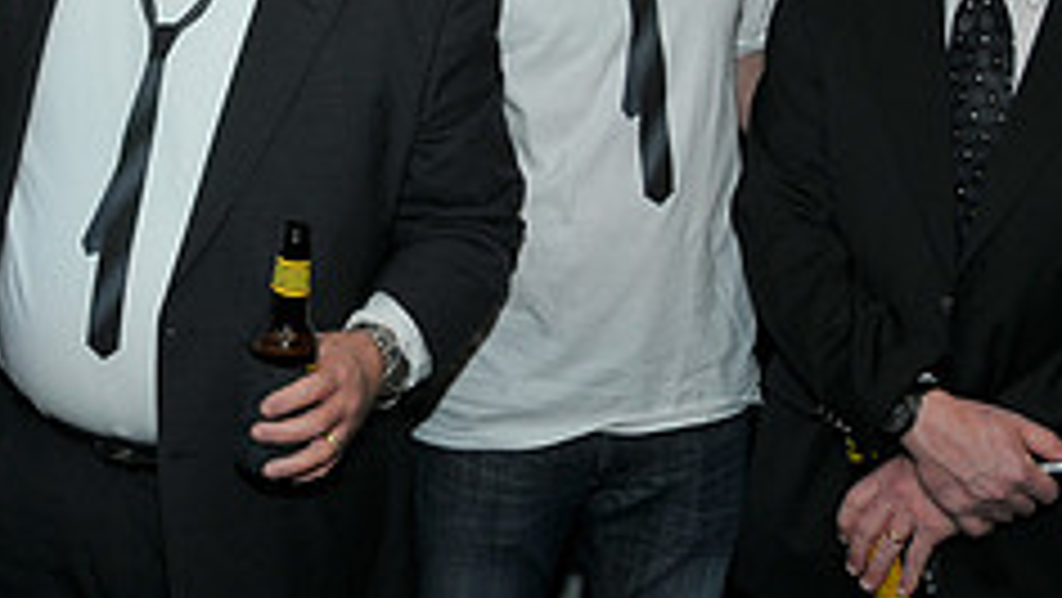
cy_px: 74
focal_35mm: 77
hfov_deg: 26.8
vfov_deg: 15.5
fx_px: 2169
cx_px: 171
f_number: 5
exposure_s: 1/60
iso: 200
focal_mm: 20
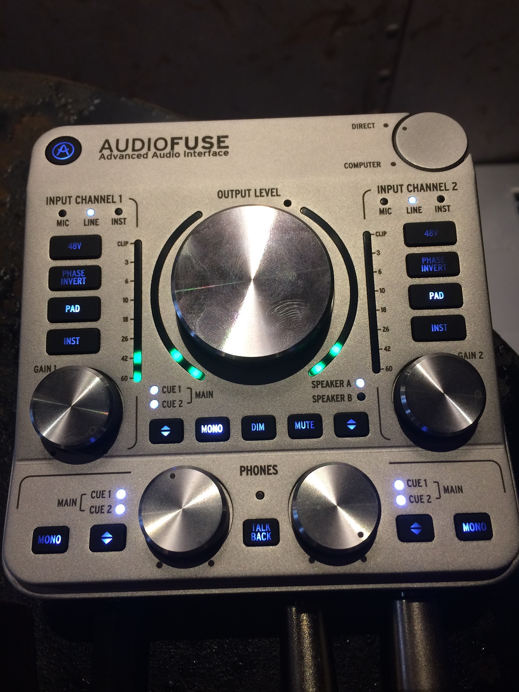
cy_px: 346
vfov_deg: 61.7
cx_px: 260
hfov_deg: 48.2
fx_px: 580
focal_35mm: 29
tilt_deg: -67.8
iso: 100
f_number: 2.2
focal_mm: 4.15
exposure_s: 1/33
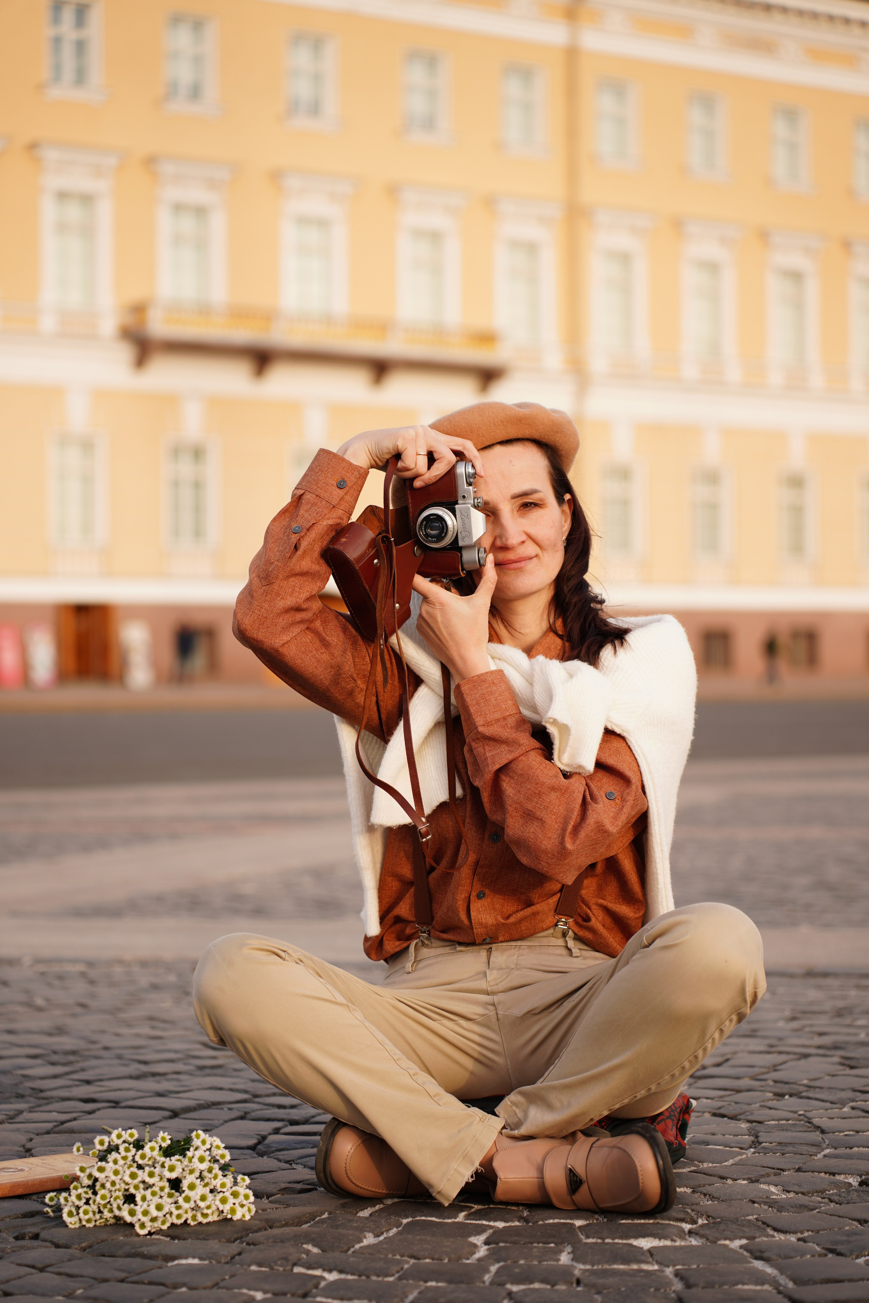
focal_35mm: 75
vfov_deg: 27.0
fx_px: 2715
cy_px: 652
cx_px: 434
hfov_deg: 18.2
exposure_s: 1/500
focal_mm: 75
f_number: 2.8
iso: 125
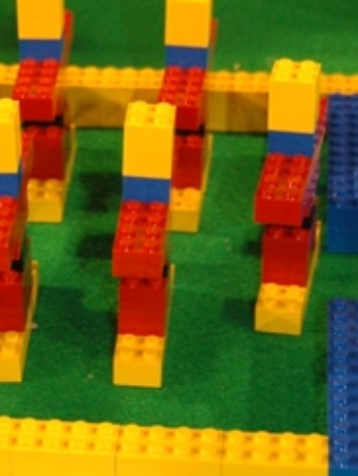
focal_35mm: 148
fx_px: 2032
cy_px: -14
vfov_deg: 13.2
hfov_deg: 10.0
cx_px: -2
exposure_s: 1/60
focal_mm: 31
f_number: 4
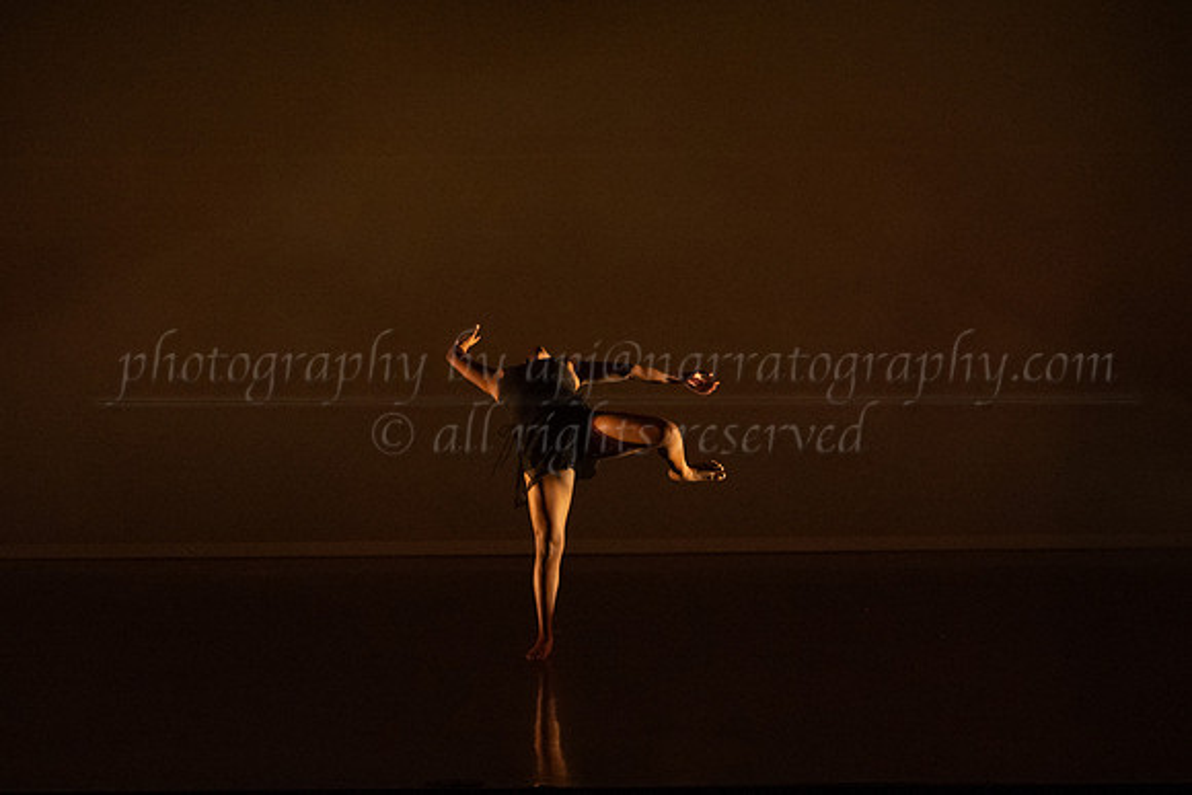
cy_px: 437
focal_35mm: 99
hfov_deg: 20.7
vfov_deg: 13.9
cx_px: 600
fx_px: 3267
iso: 4000
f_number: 3.5
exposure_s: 1/320
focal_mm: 75
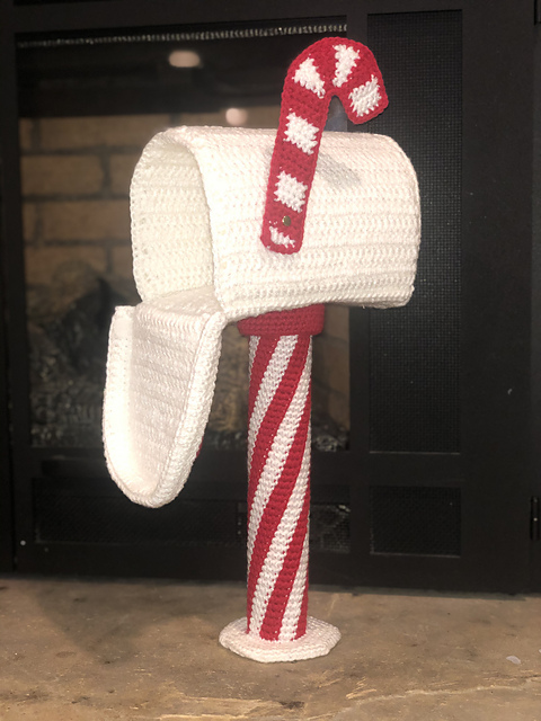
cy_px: 360
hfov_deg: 28.0
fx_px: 1084
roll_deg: +0.6
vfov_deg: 36.8
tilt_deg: -5.4
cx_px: 270
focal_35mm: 52
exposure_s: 1/30
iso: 64
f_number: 2.4
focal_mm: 6
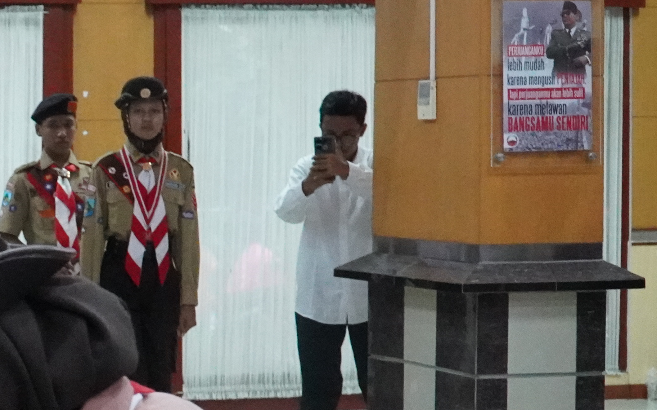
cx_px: -260
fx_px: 2328
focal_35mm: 130
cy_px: 413
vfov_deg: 10.0
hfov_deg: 15.1
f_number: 5.6
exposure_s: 1/100
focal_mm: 30
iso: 8000
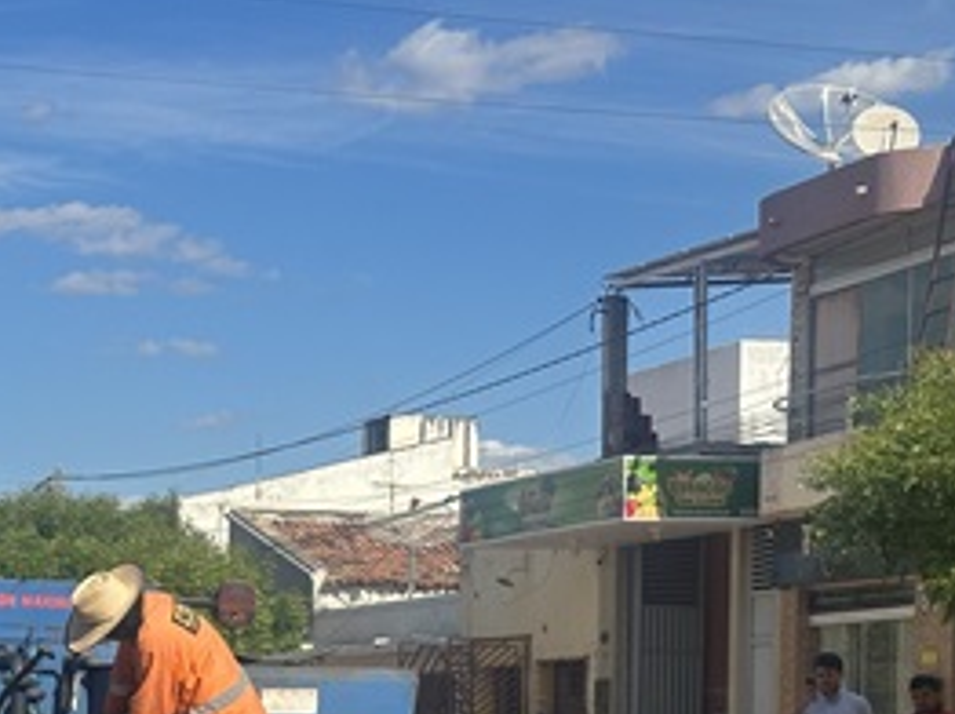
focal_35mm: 110
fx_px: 3032
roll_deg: -1.2
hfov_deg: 17.7
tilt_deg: -0.3
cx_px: 124
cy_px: 787
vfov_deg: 13.2
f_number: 1.78
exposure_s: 1/4785
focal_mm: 6.86
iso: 64
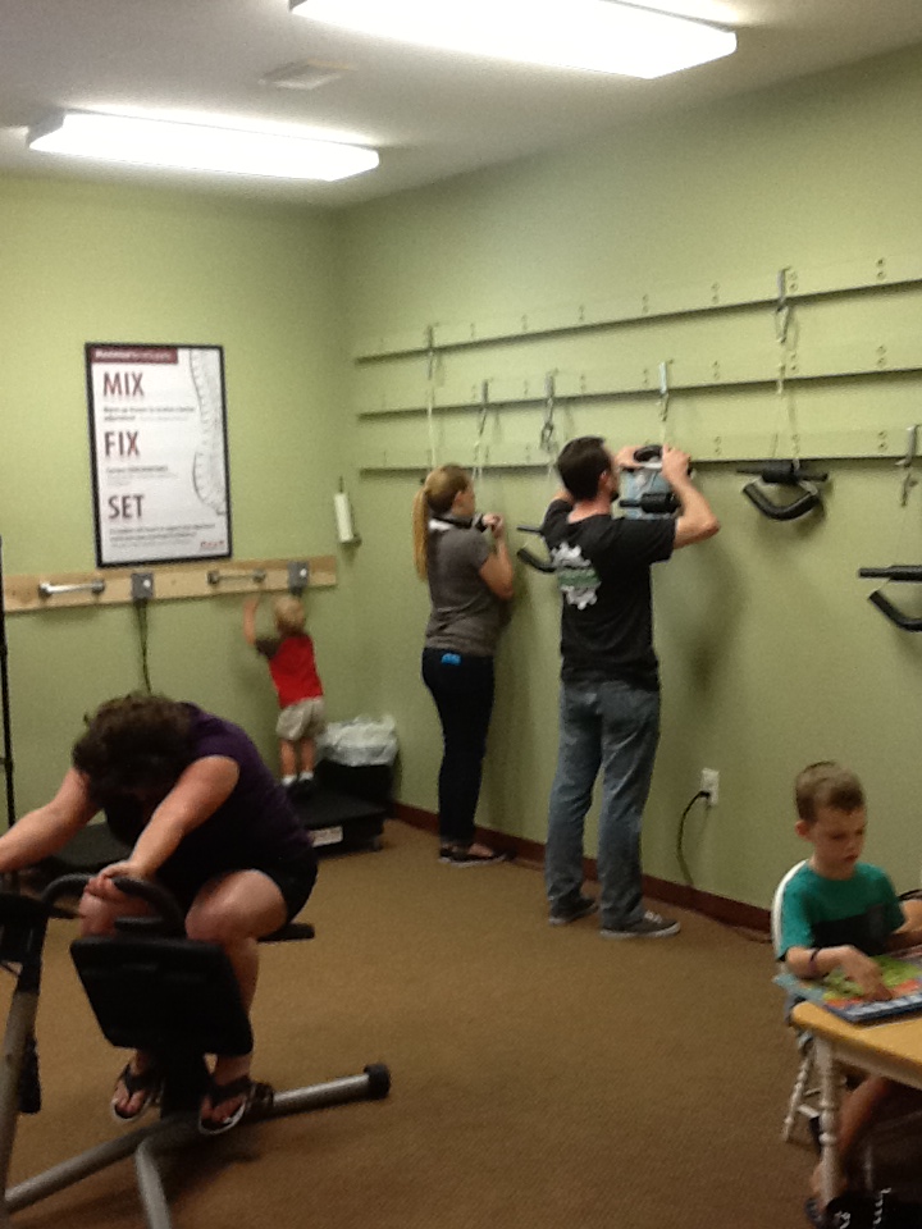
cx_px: 461
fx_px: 1563
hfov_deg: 32.9
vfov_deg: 42.9
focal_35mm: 44
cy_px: 614
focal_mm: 2.03
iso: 80
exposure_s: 1/30
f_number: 2.4
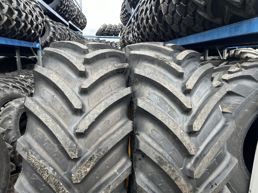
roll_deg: +1.6
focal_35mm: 26
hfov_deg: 67.3
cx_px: 129
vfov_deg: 53.1
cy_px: 96
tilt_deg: -7.0
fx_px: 194
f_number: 1.5
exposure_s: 1/121
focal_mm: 5.7
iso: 100
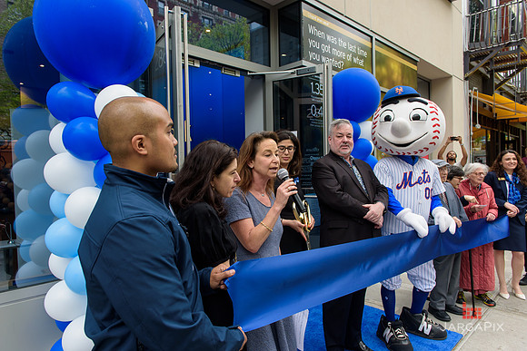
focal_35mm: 24
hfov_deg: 73.7
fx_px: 351
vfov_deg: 53.2
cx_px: 264
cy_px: 176
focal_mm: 24
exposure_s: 1/250
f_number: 5
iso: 200
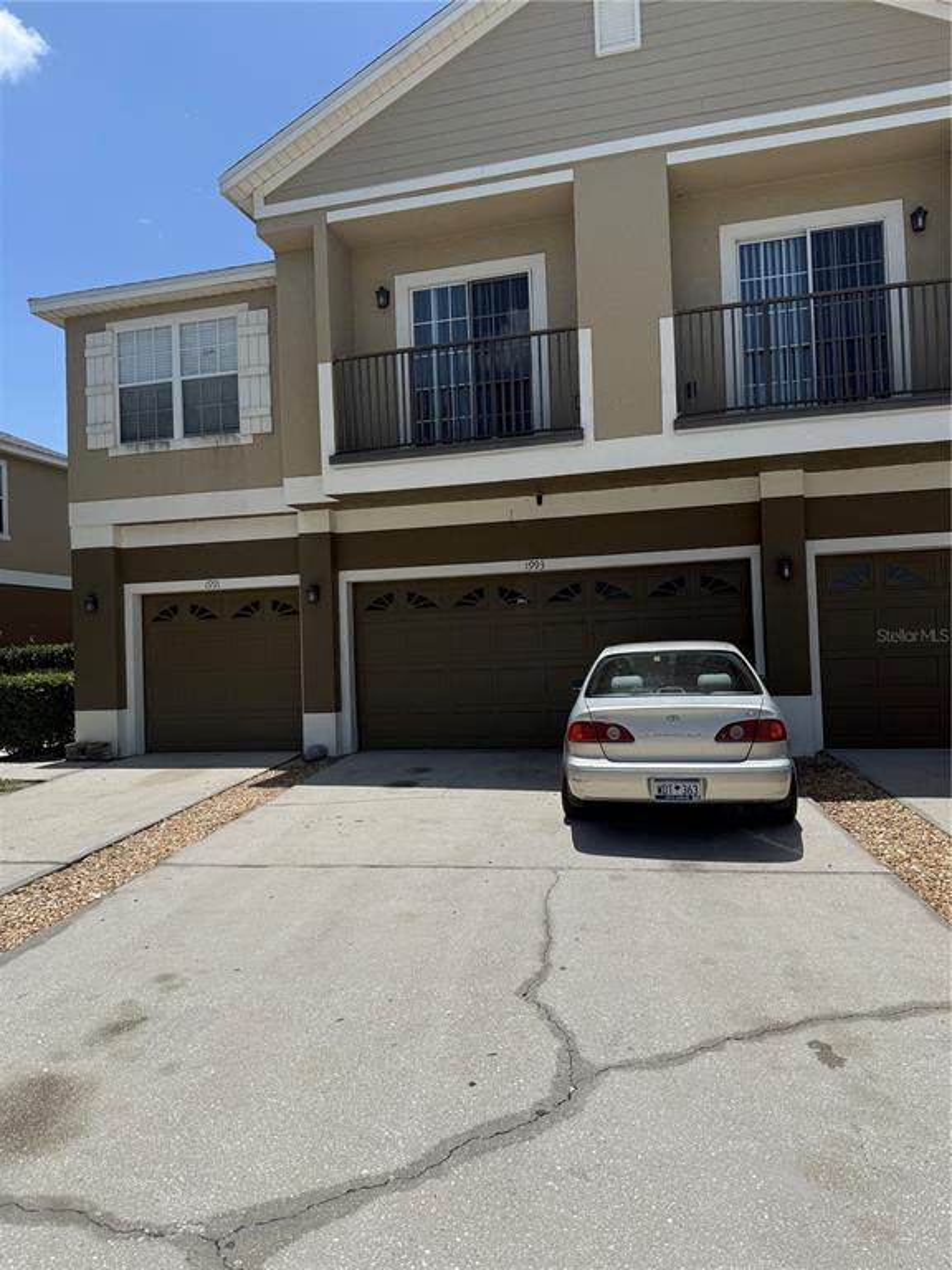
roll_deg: +1.1
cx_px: 476
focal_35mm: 24
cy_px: 635
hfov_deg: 56.8
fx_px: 880
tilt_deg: +0.7
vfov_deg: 71.6
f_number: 1.78
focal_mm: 6.76
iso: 80
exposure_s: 1/7353
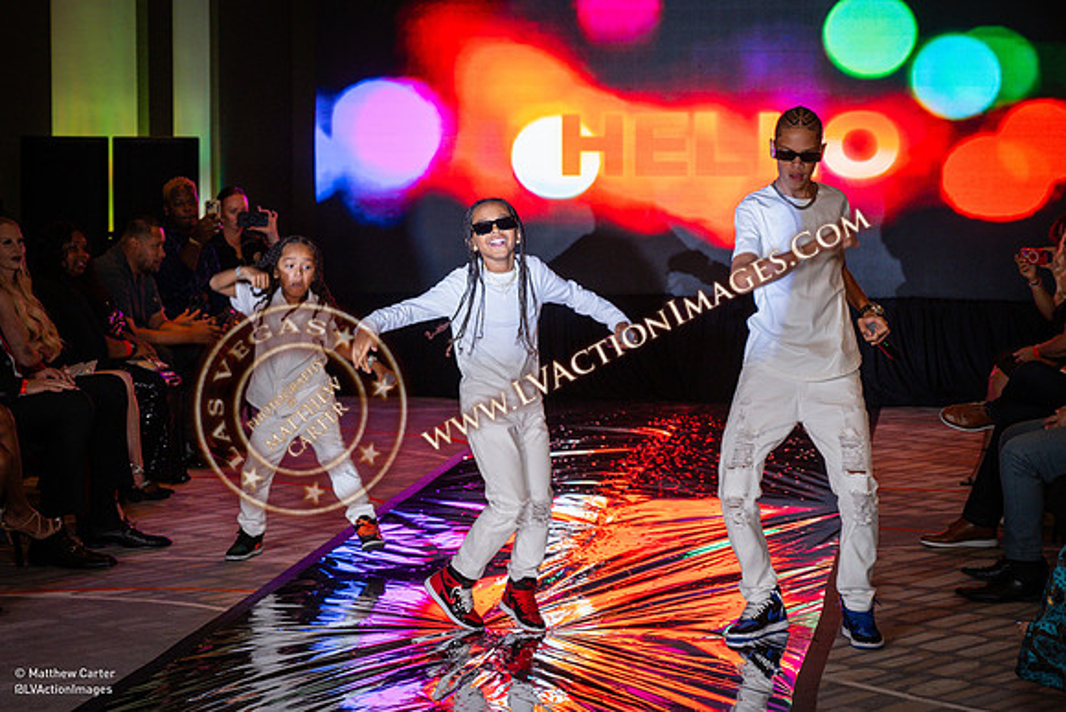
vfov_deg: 15.8
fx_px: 2561
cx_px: 440
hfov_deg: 23.5
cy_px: 333
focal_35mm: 86
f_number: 4
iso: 1100
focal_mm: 70
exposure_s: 1/200
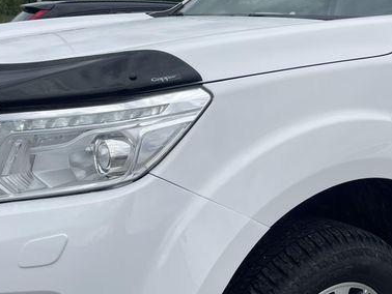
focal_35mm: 55
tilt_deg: -14.6
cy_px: 190
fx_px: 623
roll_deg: -2.0
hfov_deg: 34.1
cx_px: 300
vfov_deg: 26.5
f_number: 1.6
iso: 32
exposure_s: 1/4292
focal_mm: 4.2
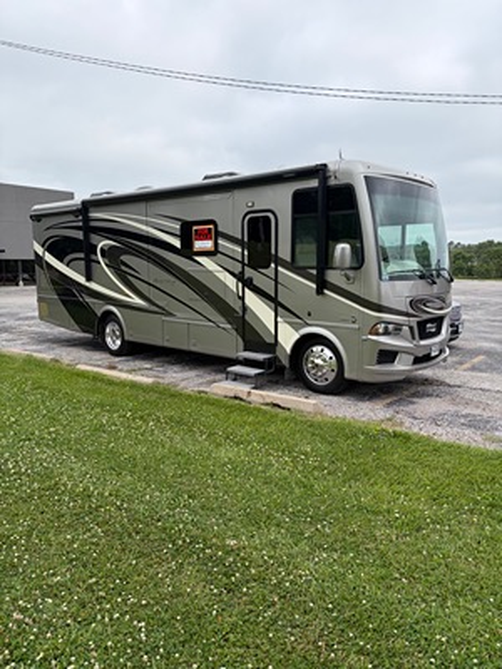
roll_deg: +1.1
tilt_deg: -5.9
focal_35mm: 26
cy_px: 334
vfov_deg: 67.3
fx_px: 503
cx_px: 251
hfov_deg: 53.1
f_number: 1.6
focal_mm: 5.96
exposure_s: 1/2747
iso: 50
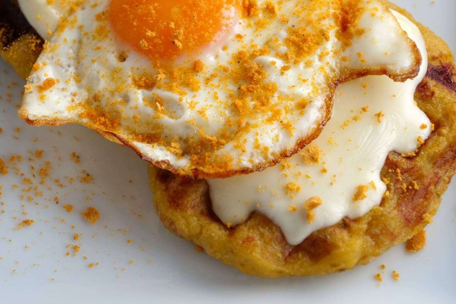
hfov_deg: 14.2
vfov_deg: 9.4
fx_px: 1837
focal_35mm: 145
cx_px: 227
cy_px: 74
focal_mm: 52
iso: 800
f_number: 4
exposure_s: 1/125
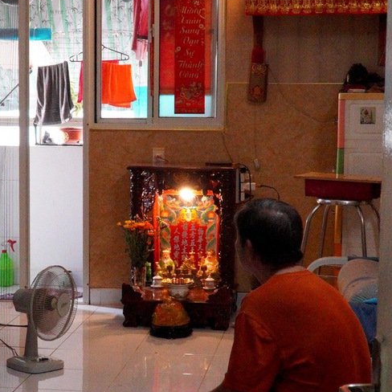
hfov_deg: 18.4
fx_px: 1204
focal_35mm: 94
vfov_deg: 18.4
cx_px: 116
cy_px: 254
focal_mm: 18
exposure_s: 1/100
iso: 2500
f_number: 5
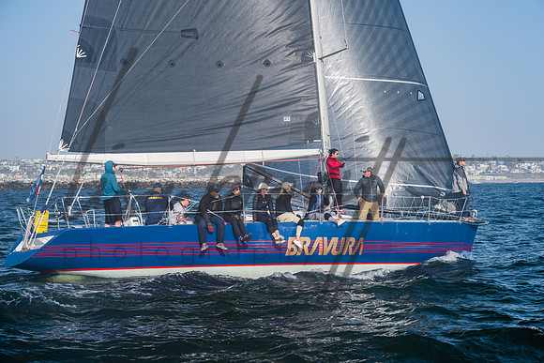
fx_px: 1153
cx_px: 272
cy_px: 182
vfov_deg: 17.9
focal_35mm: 76
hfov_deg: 26.6
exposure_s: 1/800
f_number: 8
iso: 400
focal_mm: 75
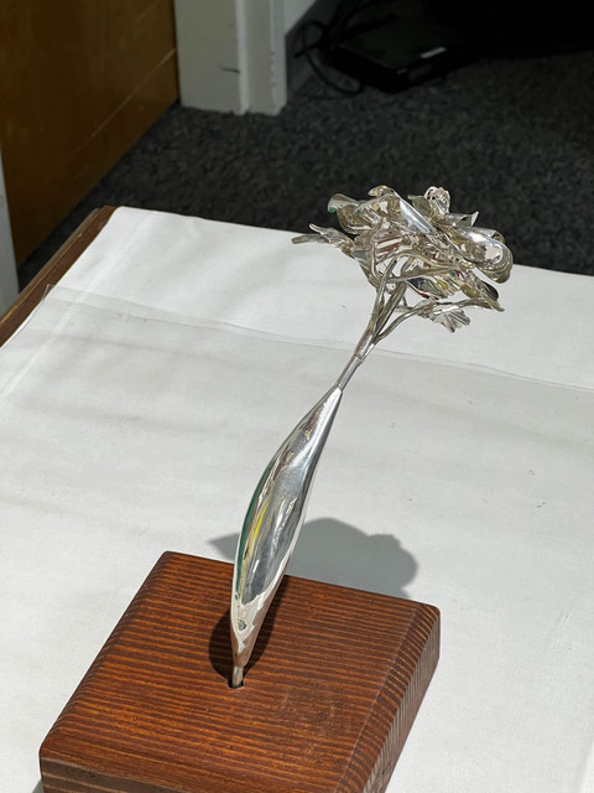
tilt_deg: -35.9
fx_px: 1762
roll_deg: +1.7
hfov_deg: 19.1
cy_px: 396
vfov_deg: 25.3
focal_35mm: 77
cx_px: 297
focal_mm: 9
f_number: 2.8
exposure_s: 1/60
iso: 250
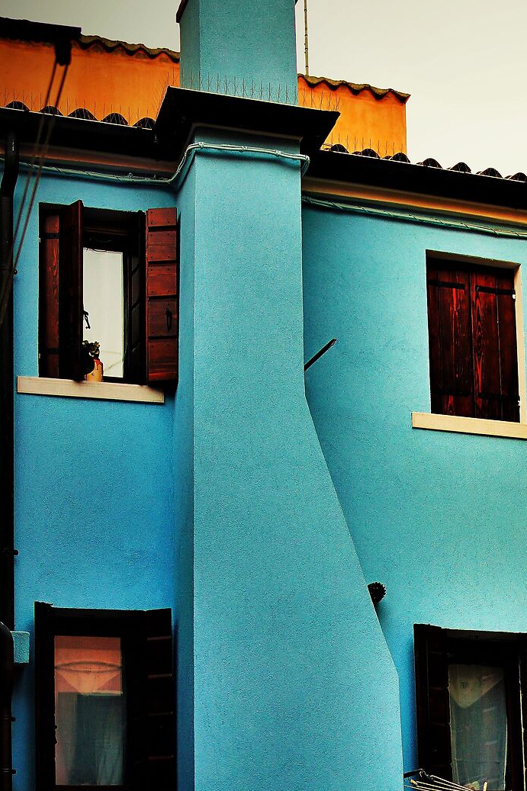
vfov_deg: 24.0
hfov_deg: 16.4
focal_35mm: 81
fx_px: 1779
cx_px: 572
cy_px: 777
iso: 200
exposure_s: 1/80
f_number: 2.8
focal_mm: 35
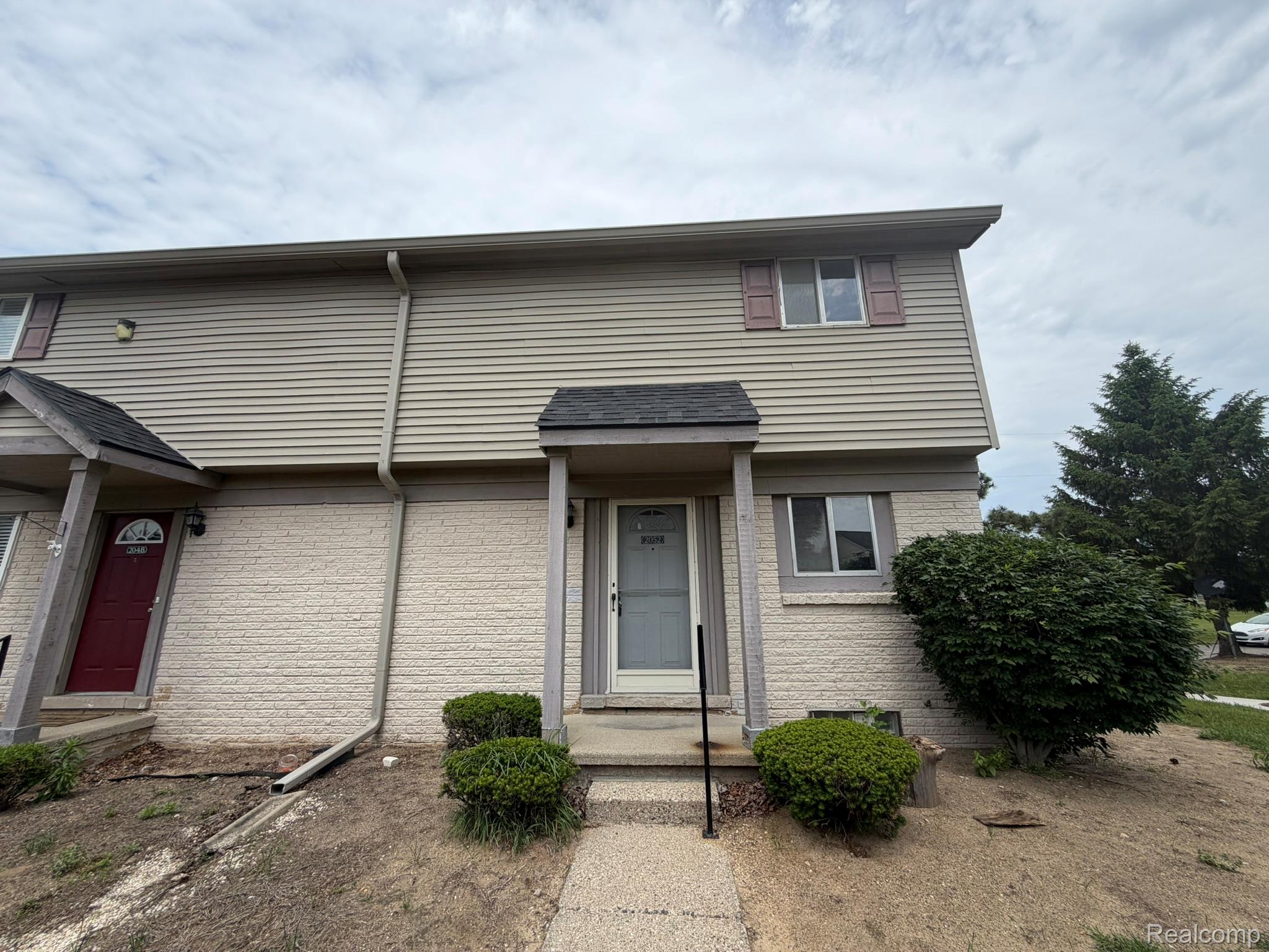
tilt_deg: +14.0
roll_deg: +0.6
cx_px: 634
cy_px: 476
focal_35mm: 14
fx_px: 513
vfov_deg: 85.7
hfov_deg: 102.1
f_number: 2.2
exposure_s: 1/985
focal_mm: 2.22
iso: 20
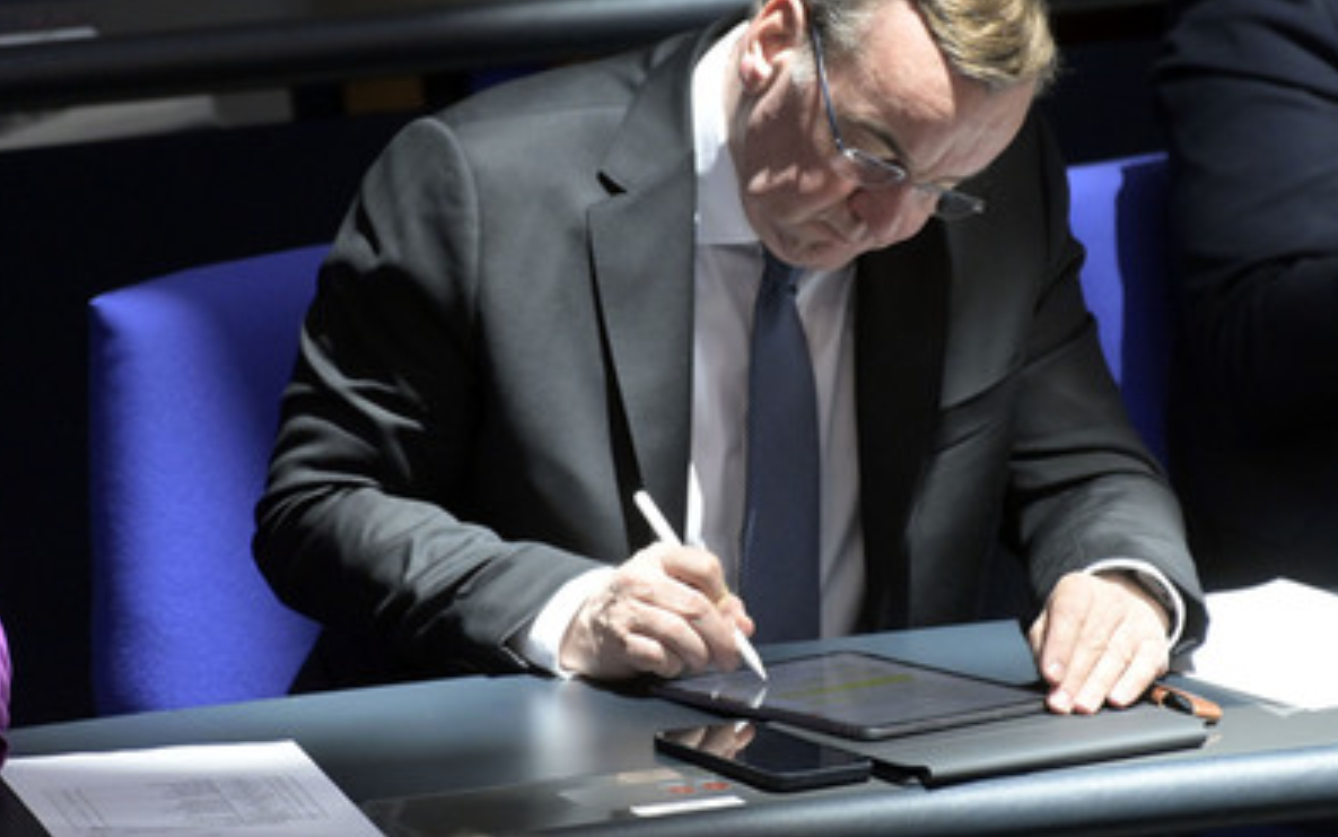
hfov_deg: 3.6
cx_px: 740
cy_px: 332
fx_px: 21189
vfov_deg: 2.3
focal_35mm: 581
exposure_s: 1/1000
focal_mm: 500
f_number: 5.6
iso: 8000
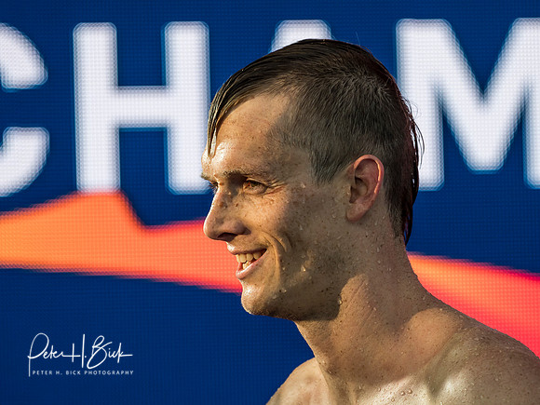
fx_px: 7200
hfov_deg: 4.3
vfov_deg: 3.2
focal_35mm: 462
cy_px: 202
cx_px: 267
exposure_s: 1/1000
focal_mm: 200
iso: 320
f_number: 4
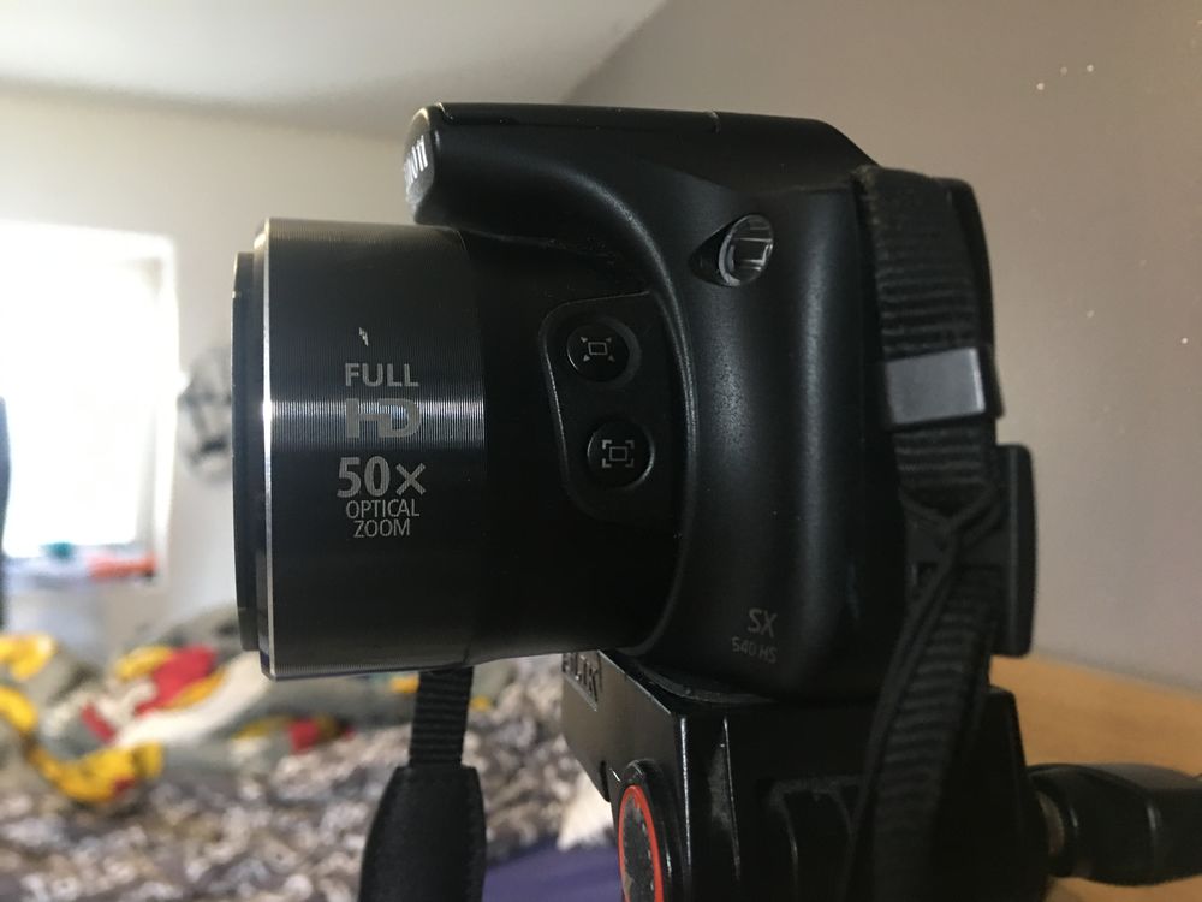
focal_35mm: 29
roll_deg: -2.1
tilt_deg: +0.5
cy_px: 451
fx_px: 1007
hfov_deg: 61.7
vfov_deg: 48.2
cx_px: 601
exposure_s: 1/10
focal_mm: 4.15
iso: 80
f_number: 2.2
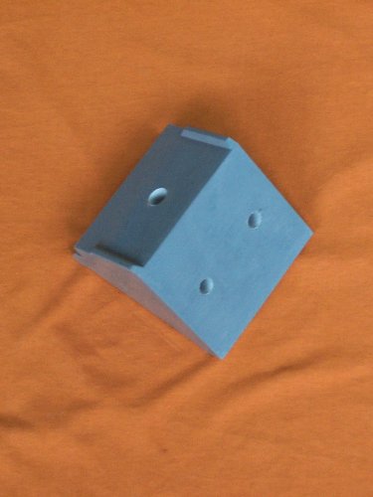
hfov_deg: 21.9
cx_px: 186
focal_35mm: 67
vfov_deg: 29.0
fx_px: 963
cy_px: 248
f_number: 3.2
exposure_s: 1/20
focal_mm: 11.1
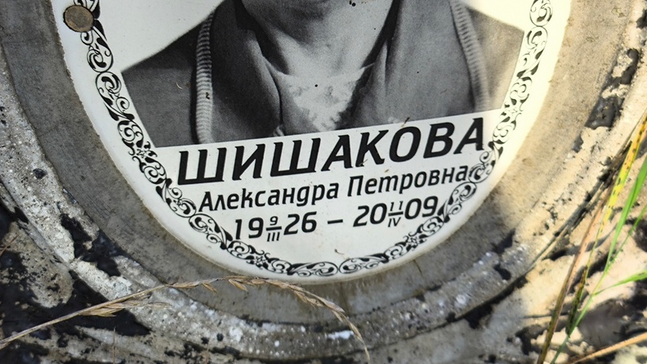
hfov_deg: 37.9
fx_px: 943
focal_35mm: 55
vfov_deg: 21.8
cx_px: 325
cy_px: 154
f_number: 1.7
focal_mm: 4.71
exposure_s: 1/499
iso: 50
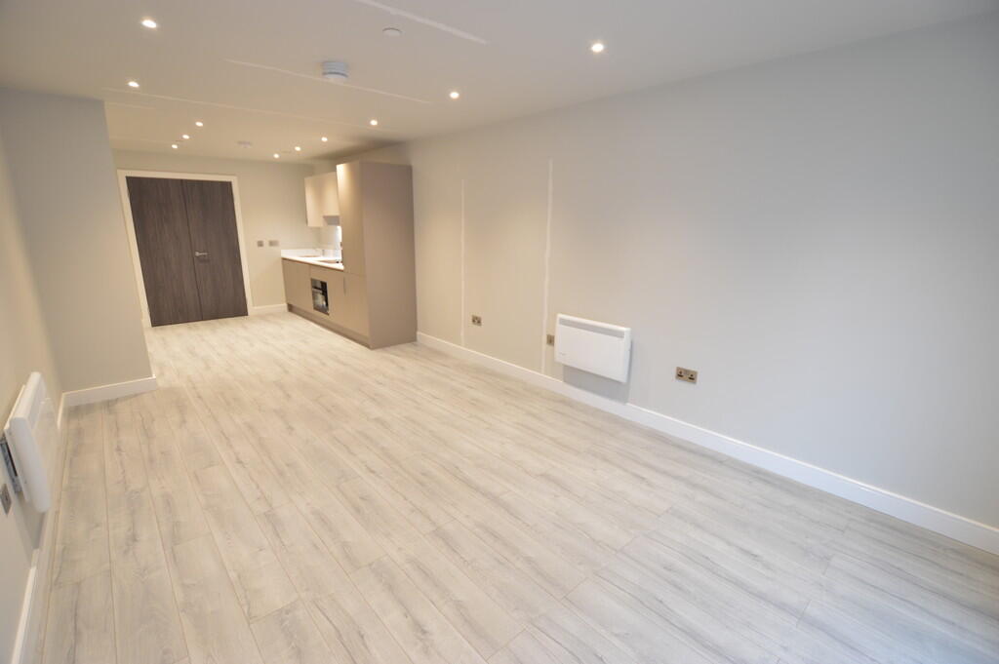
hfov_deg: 100.4
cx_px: 500
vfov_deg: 77.2
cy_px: 332
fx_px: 416
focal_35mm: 15
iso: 280
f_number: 3.5
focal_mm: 10
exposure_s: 1/15
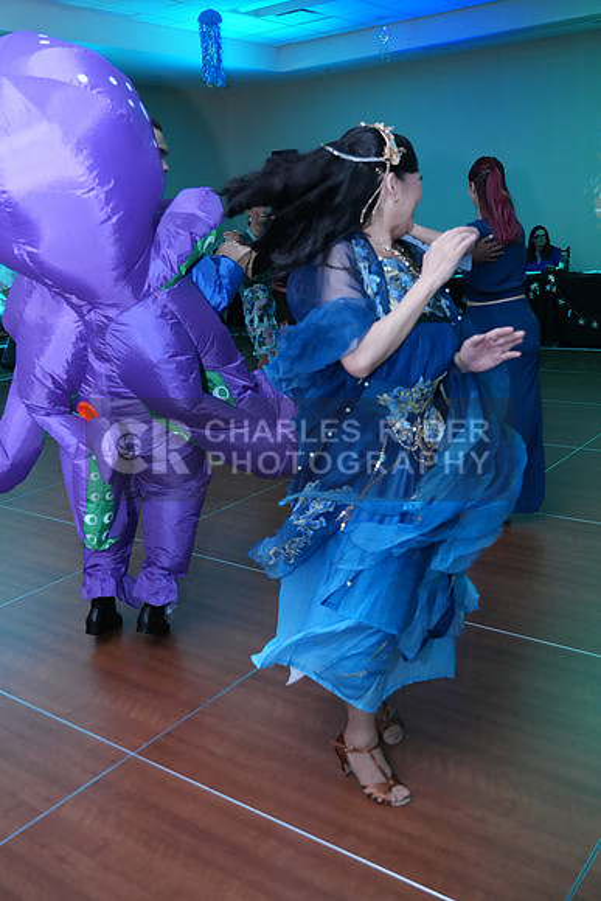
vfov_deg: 57.2
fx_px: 826
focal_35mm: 33
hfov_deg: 40.0
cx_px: 300
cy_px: 450
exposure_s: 1/200
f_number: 4
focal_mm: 33
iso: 8000
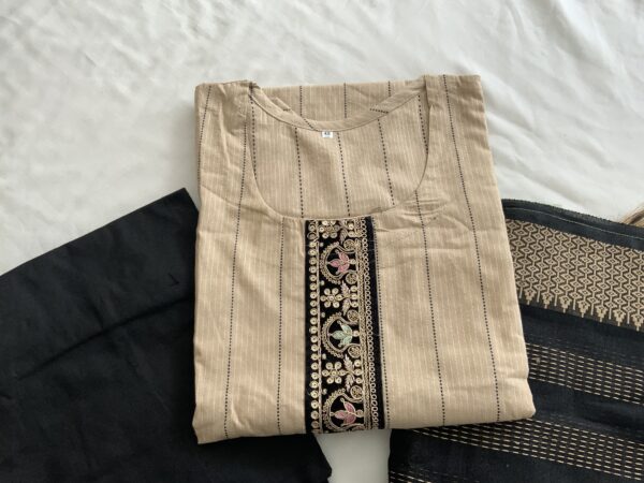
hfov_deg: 61.7
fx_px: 540
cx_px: 322
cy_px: 242
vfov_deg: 48.2
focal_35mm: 29
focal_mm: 3
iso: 16
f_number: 1.8
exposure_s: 1/139
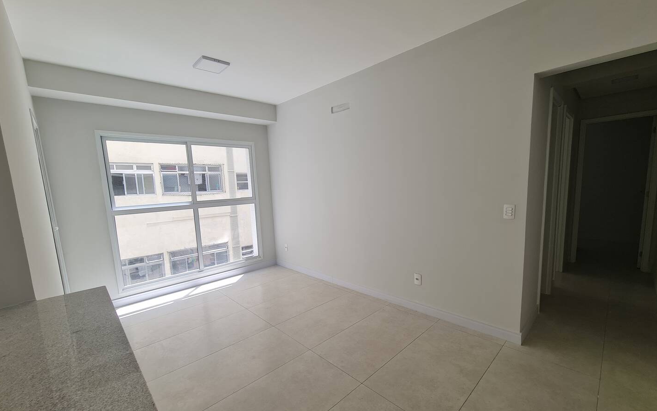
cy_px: 220
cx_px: 329
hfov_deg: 105.3
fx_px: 251
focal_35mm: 14
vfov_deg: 78.5
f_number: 2.2
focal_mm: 2.2
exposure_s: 1/229
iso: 50
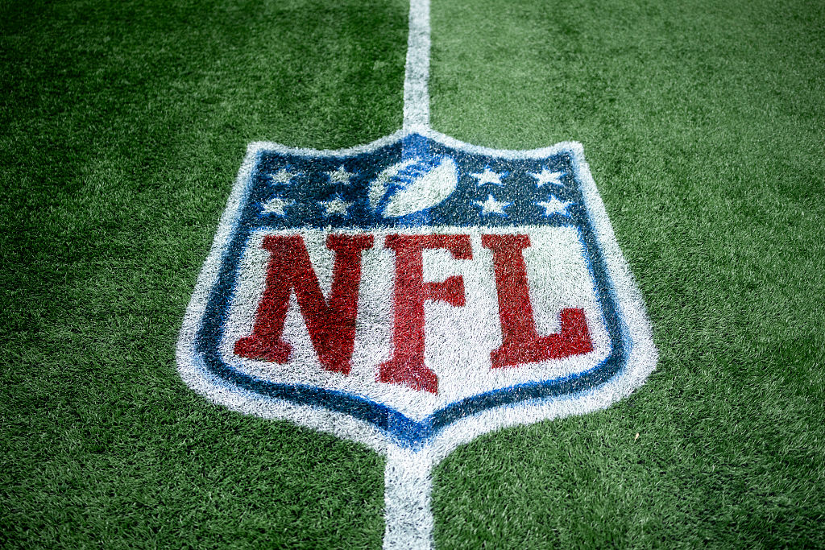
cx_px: 412
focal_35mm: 35
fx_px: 802
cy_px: 275
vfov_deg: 37.9
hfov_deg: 54.4
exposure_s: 1/2000
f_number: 1.4
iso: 800
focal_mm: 35
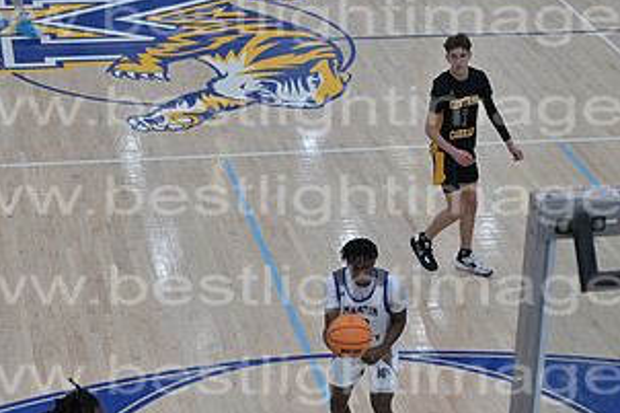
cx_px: 380
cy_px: 335
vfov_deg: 14.2
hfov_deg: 21.2
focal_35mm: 96
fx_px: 1652
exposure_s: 1/800
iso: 3200
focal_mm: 50
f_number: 4
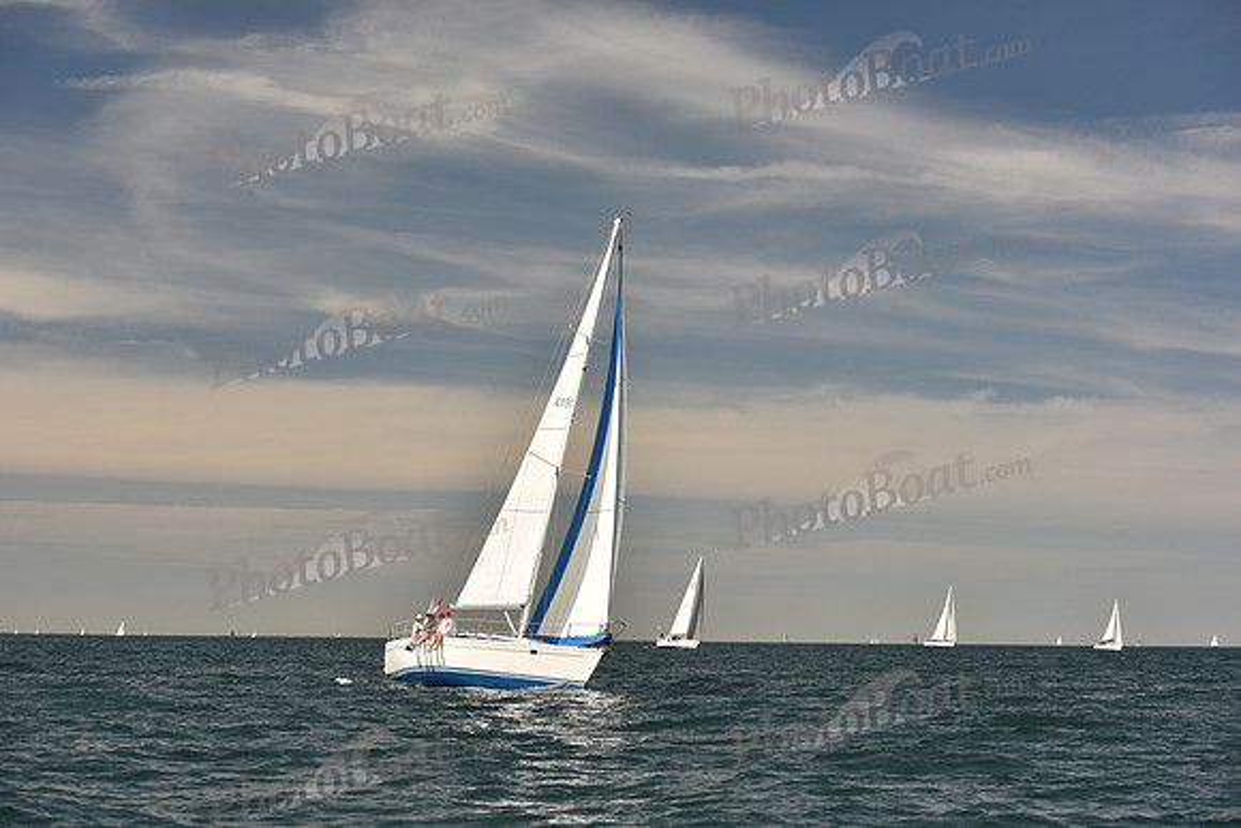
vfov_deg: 18.2
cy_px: 414
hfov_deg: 27.0
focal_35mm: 75
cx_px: 620
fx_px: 2586
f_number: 7.1
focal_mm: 75
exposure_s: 1/640
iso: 250
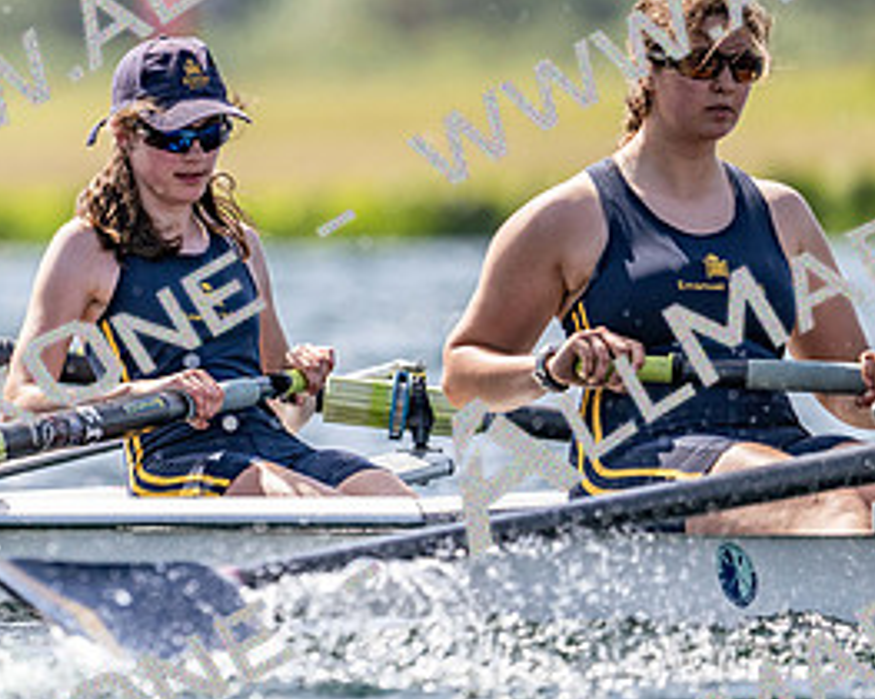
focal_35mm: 829
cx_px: 166
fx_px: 21452
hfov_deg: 2.3
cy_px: 241
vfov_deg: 1.9
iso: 280
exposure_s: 1/2500
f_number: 4.5
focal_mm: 400
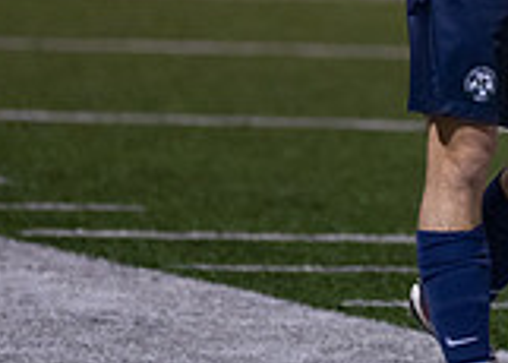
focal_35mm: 631
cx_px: 517
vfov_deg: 2.3
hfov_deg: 3.2
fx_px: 9104
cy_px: -215
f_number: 2.8
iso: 2500
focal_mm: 167
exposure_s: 1/1000
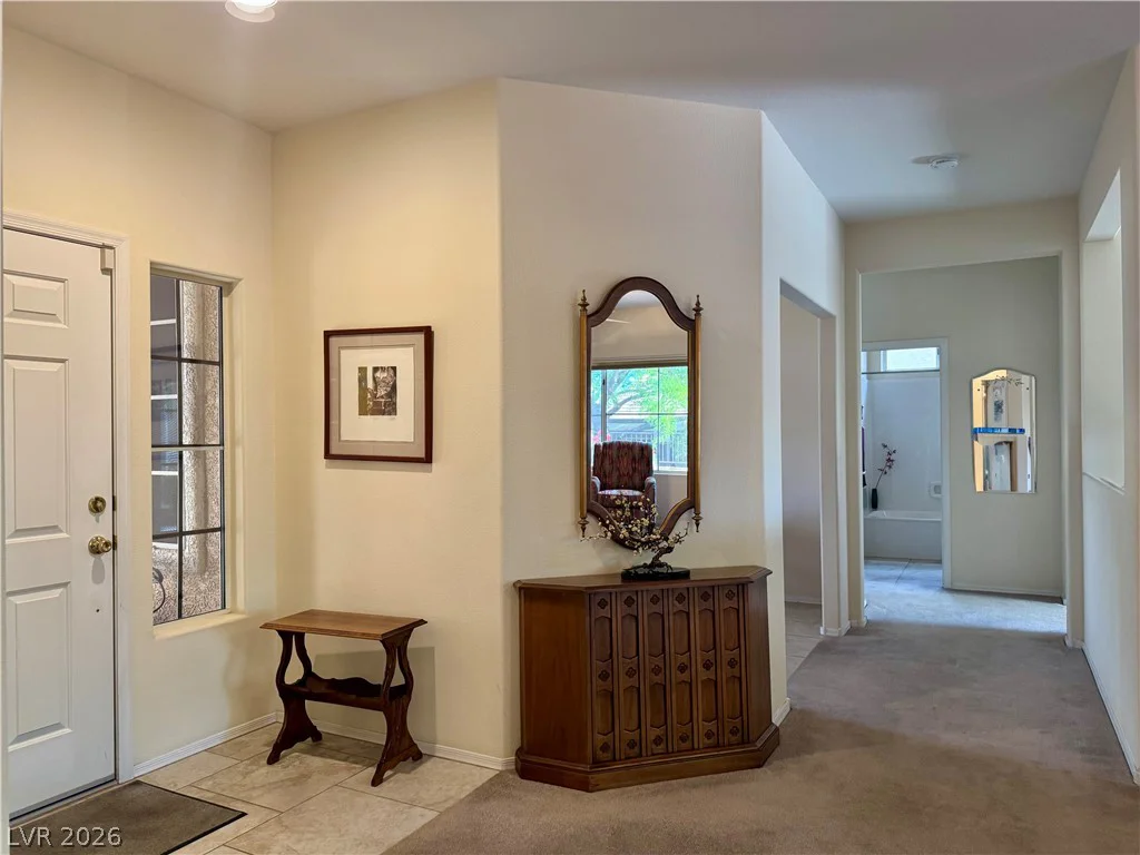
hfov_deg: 71.6
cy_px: 428
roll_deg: +0.4
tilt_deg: +0.6
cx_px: 570
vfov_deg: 56.8
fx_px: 790
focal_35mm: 24
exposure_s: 1/60
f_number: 1.78
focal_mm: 6.76
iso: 250
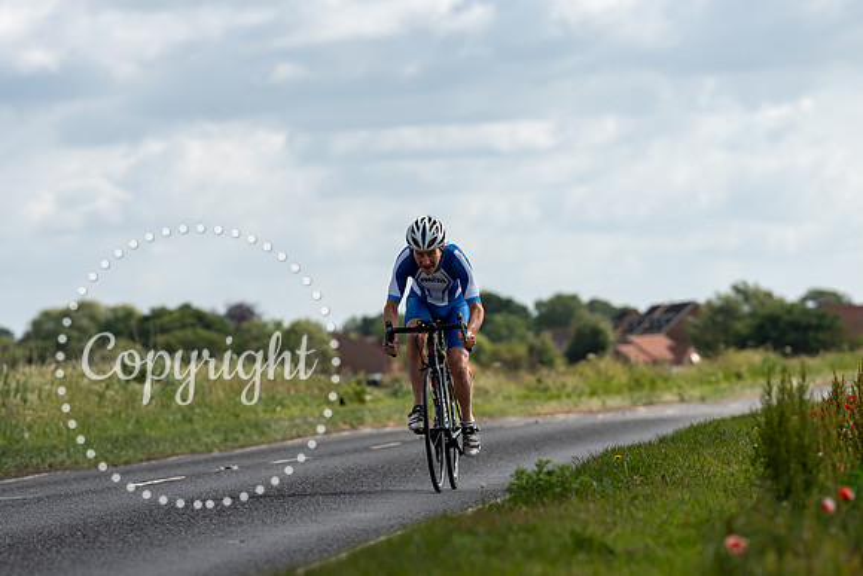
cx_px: 438
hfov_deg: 8.7
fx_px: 5651
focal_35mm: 236
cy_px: 322
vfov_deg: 5.8
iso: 100
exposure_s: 1/1000
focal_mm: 182
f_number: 4.5
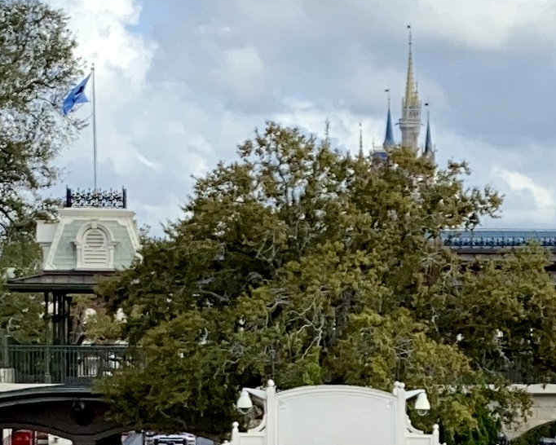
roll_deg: -2.8
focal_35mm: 150
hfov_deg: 12.8
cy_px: 529
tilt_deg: -5.6
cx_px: 377
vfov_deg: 10.1
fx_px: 2469
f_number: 1.8
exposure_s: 1/1147
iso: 32
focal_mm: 4.25
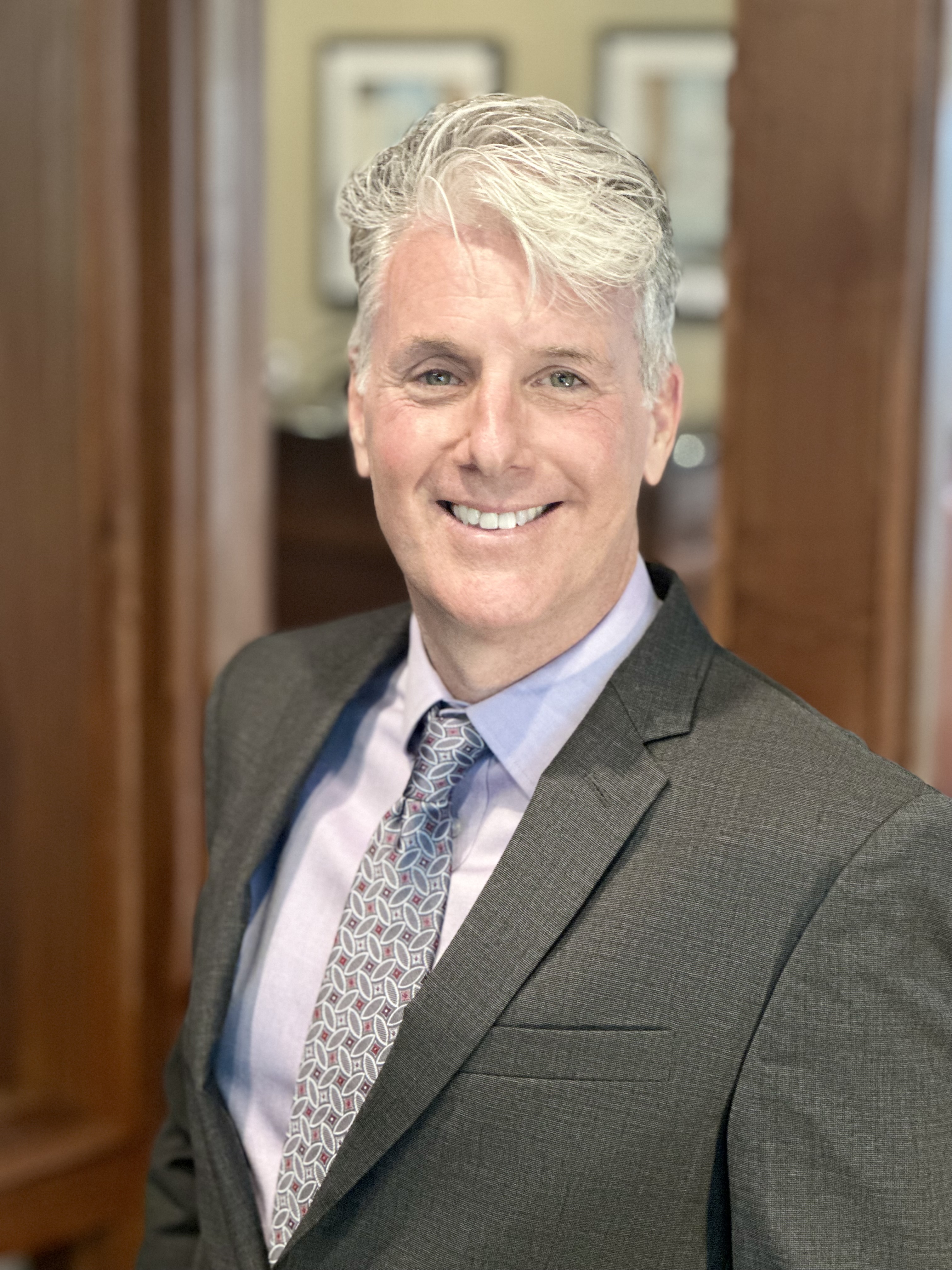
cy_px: 635
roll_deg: -2.1
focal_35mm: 77
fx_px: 2824
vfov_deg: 25.3
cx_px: 476
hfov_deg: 19.1
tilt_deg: -9.3
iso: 400
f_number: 2.8
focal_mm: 9
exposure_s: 1/40
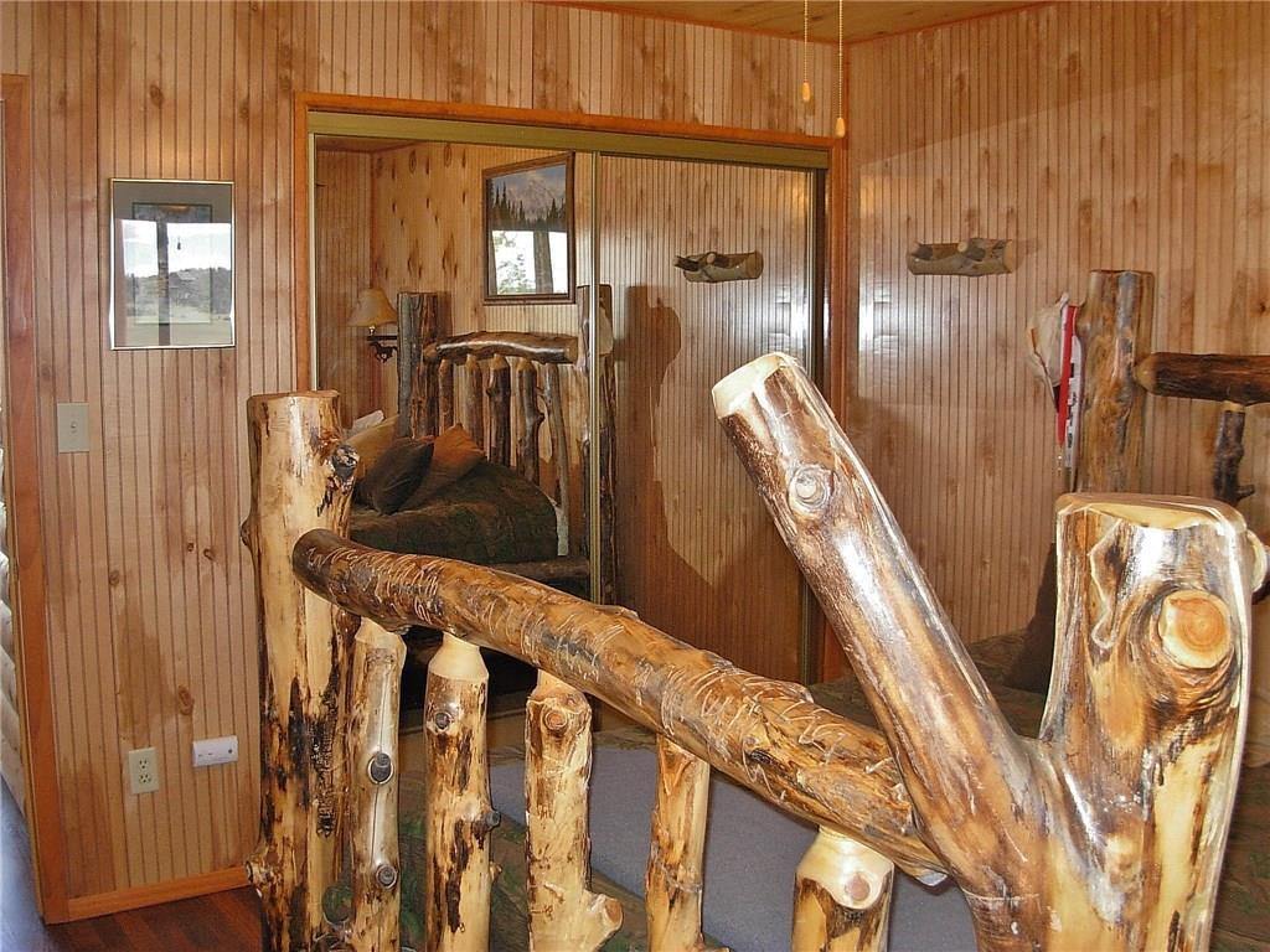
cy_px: 476
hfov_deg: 49.0
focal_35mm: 38
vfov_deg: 37.7
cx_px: 635
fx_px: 1394
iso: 218
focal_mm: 6.3
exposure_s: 1/62.1
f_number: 2.9
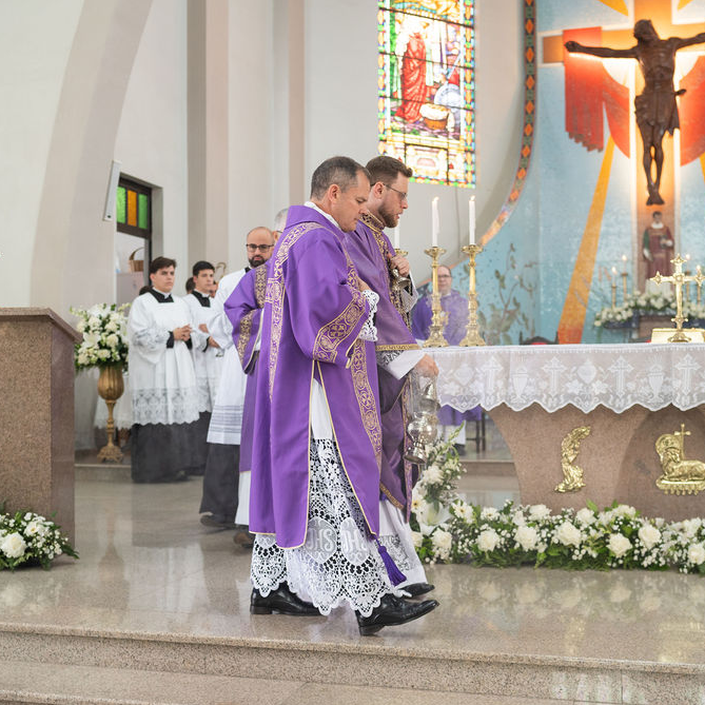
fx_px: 1060
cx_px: 392
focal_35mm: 46
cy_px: 359
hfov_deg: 36.7
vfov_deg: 36.8
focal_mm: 35
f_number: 2.8
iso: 800
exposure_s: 1/160
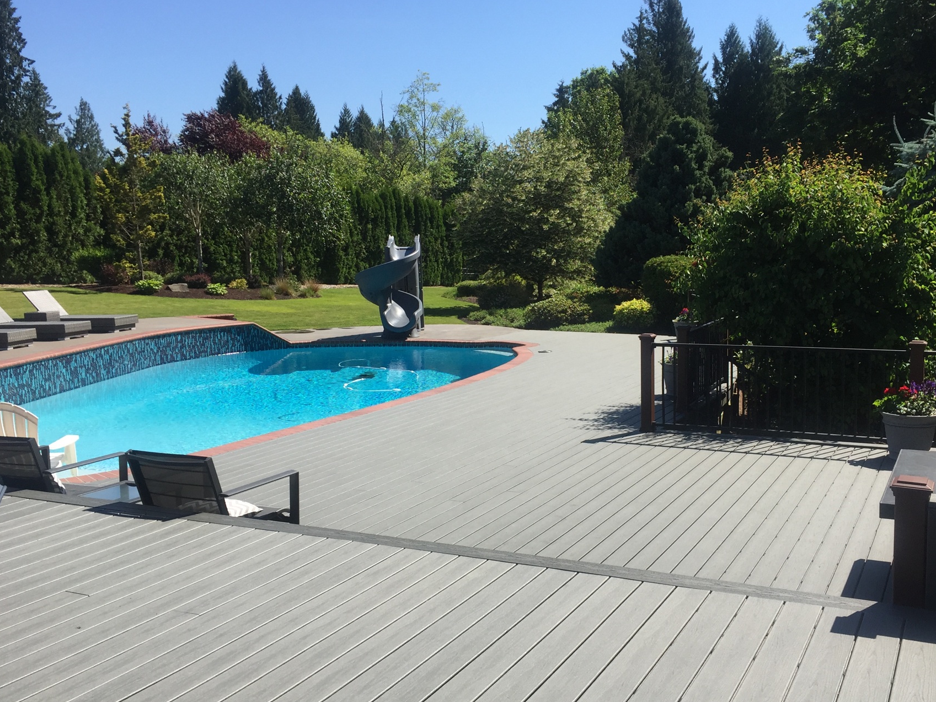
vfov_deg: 40.7
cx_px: 550
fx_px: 946
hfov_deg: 52.3
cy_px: 368
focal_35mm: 35
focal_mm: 4.15
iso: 32
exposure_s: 1/1464
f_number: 2.2
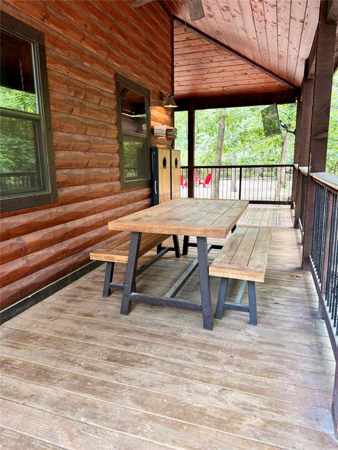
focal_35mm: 24
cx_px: 169
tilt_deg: -10.7
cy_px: 225
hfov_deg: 56.8
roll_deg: +1.0
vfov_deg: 71.6
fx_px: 312
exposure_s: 1/60
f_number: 1.78
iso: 250
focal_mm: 6.76
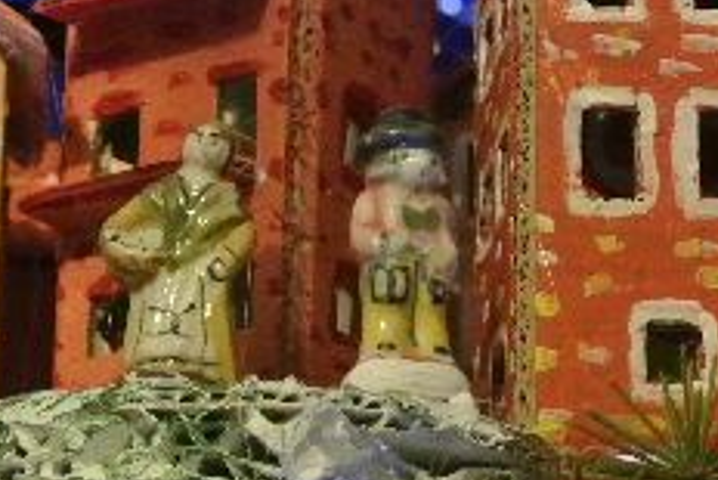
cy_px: 407
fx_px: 3512
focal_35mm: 176
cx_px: 752
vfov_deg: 7.8
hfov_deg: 11.5
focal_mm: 18.9
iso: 3200
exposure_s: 1/80
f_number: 4.8
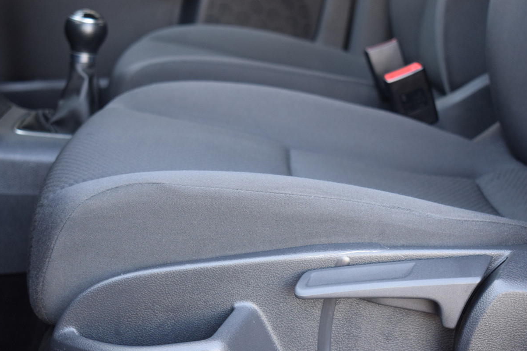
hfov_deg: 27.3
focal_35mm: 74
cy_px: 201
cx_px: 283
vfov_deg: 18.4
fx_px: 1083
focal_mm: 42
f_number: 5
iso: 1100
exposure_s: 1/60
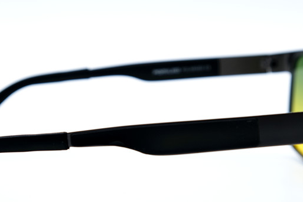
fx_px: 968
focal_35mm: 115
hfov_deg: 17.8
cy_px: 123
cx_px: 120
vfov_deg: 11.9
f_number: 5.6
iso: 160
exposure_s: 1/125
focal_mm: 39
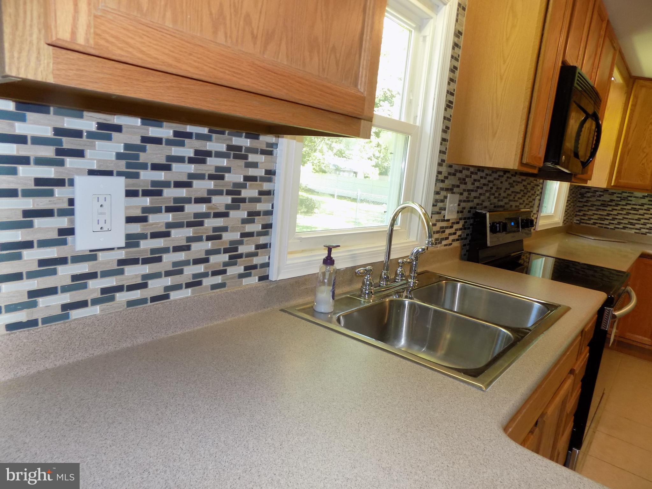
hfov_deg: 73.9
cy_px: 244
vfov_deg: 58.9
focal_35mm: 23
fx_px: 433
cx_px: 326
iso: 250
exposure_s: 1/30
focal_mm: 4
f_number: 3.1
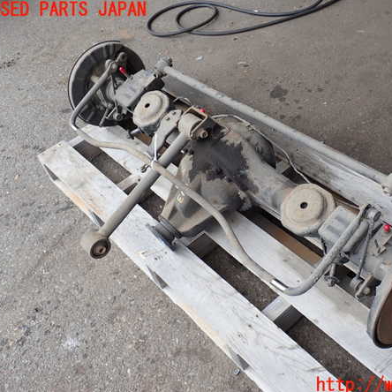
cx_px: 251
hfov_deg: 38.9
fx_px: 551
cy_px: 198
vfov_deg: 39.2
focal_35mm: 43
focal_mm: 6.37
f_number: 3.5
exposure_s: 1/200
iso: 100
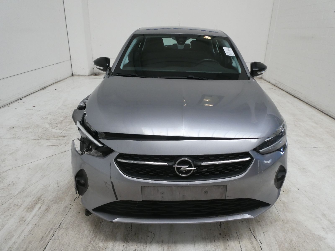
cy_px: 126
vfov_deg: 56.8
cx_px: 168
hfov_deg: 71.6
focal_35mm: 24
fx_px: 232
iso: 320
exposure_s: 1/60
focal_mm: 4.3
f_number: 3.3
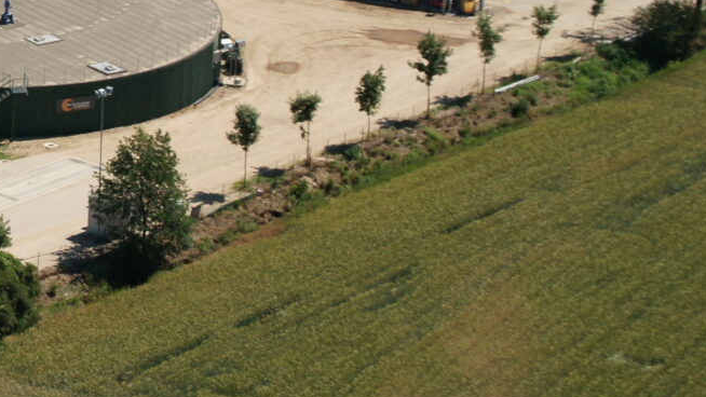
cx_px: -421
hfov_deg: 12.3
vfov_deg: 7.3
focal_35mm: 164
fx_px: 3070
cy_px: -74
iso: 320
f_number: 8
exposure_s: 1/1000
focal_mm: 40
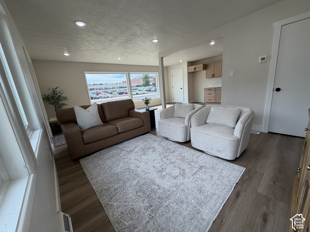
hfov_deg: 102.1
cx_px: 155
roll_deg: +5.6
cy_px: 116
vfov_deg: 85.7
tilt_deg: -12.5
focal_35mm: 14
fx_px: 125
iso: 50
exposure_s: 1/197
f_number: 2.2
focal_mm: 2.22
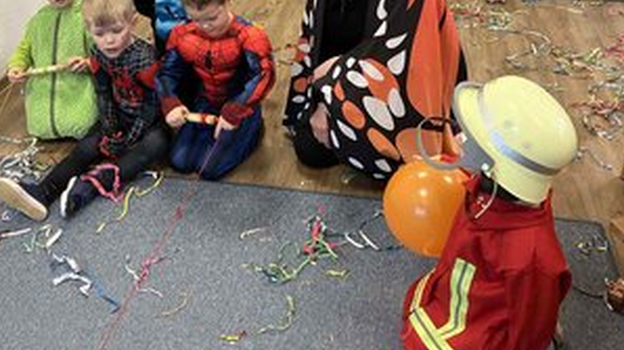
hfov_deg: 49.2
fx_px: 678
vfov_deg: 28.0
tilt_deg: -26.8
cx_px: 253
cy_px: 42
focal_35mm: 41
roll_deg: +3.6
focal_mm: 3.99
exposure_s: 1/50
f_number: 1.8
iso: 100
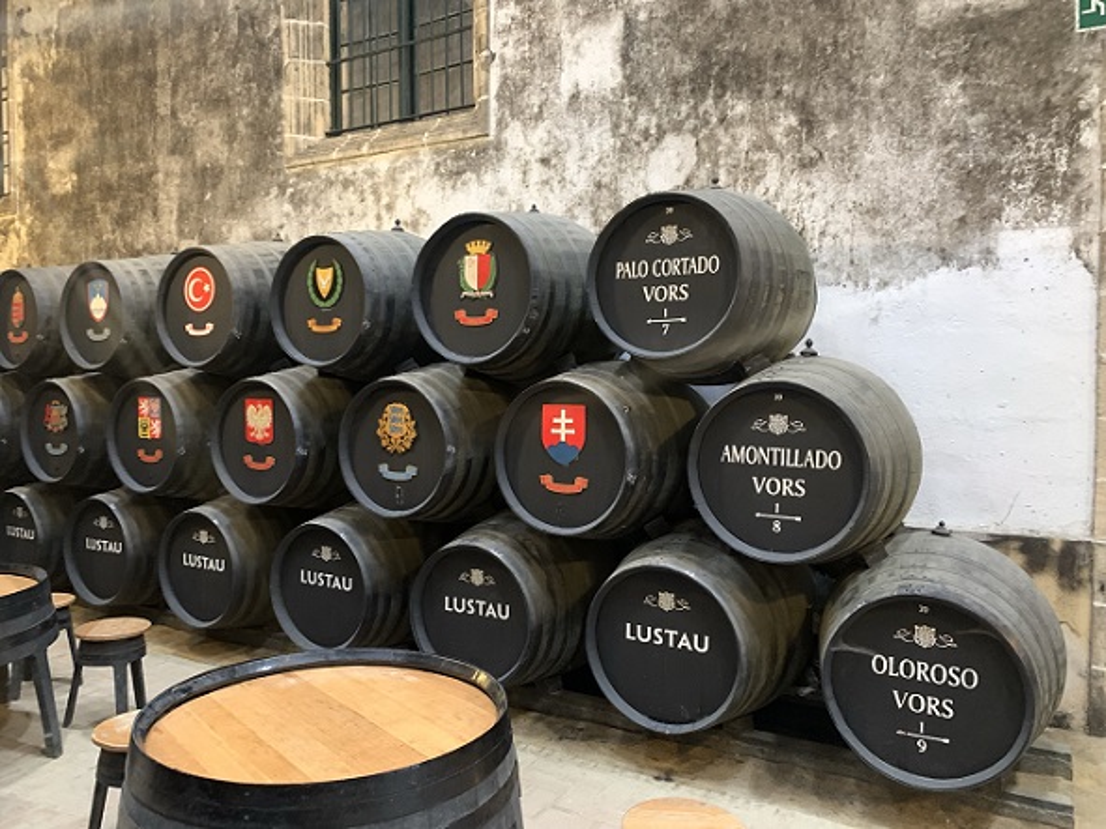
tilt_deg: -2.4
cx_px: 553
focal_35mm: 26
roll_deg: -1.7
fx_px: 831
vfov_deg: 53.0
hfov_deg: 67.3
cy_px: 414
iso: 1000
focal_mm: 4.25
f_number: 1.8
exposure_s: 1/17
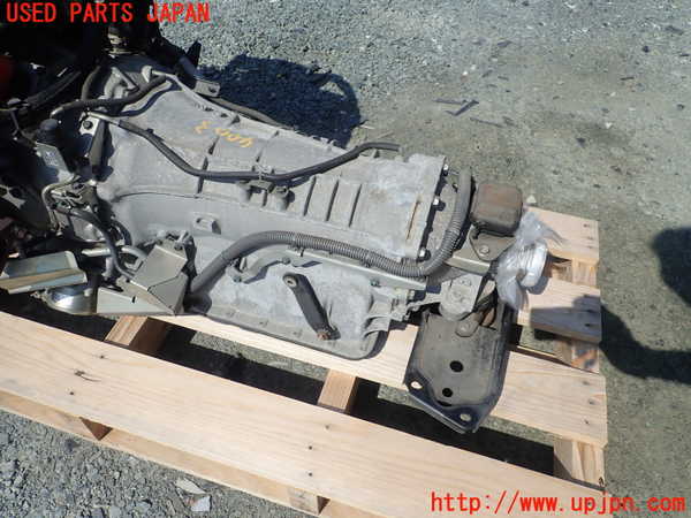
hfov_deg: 69.4
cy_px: 259
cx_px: 346
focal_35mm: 25
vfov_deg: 54.9
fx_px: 499
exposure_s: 1/200
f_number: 8
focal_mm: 4.5
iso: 100
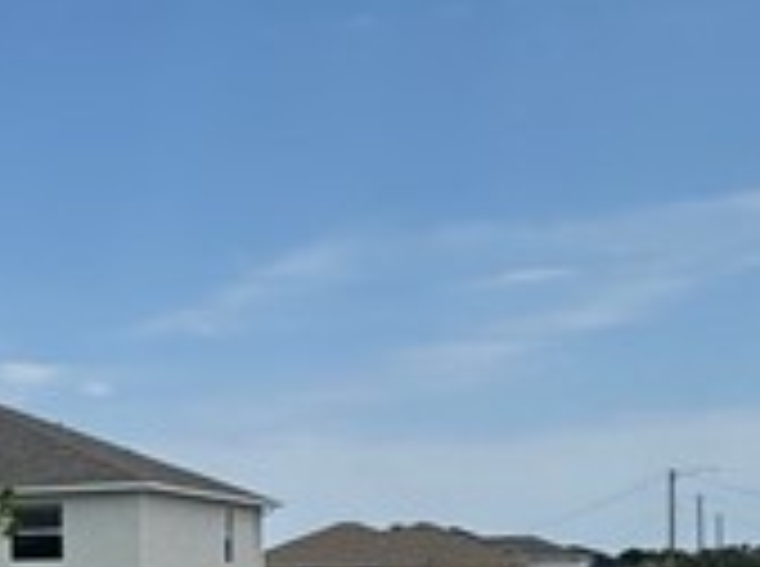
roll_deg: -0.5
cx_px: -949
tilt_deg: +0.5
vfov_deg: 16.9
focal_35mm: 85
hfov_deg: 15.5
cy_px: 562
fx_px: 1862
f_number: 2.2
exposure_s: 1/2985
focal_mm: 2.22
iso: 50
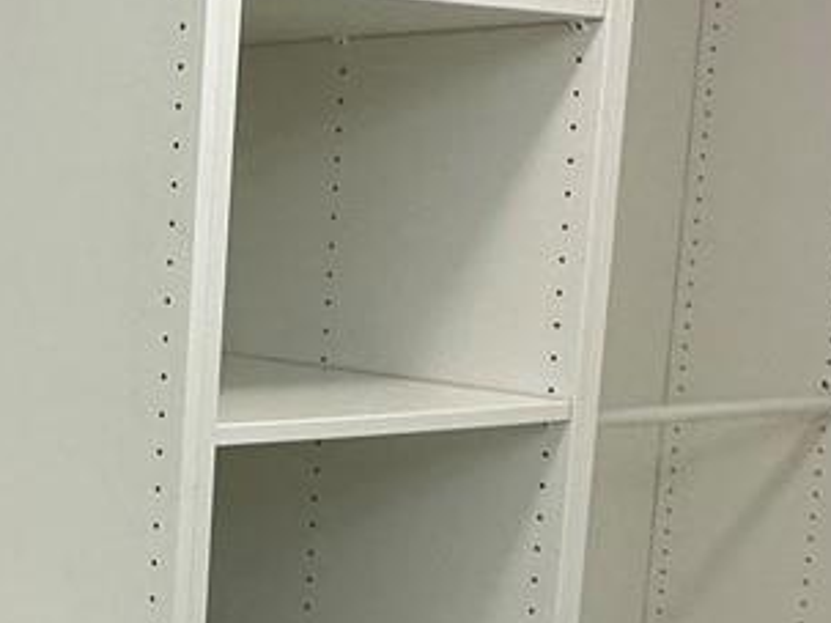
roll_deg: -1.5
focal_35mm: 74
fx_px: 1776
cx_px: -184
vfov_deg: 19.8
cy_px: 439
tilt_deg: -8.0
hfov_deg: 23.8
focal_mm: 2.22
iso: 200
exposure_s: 1/120
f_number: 2.2
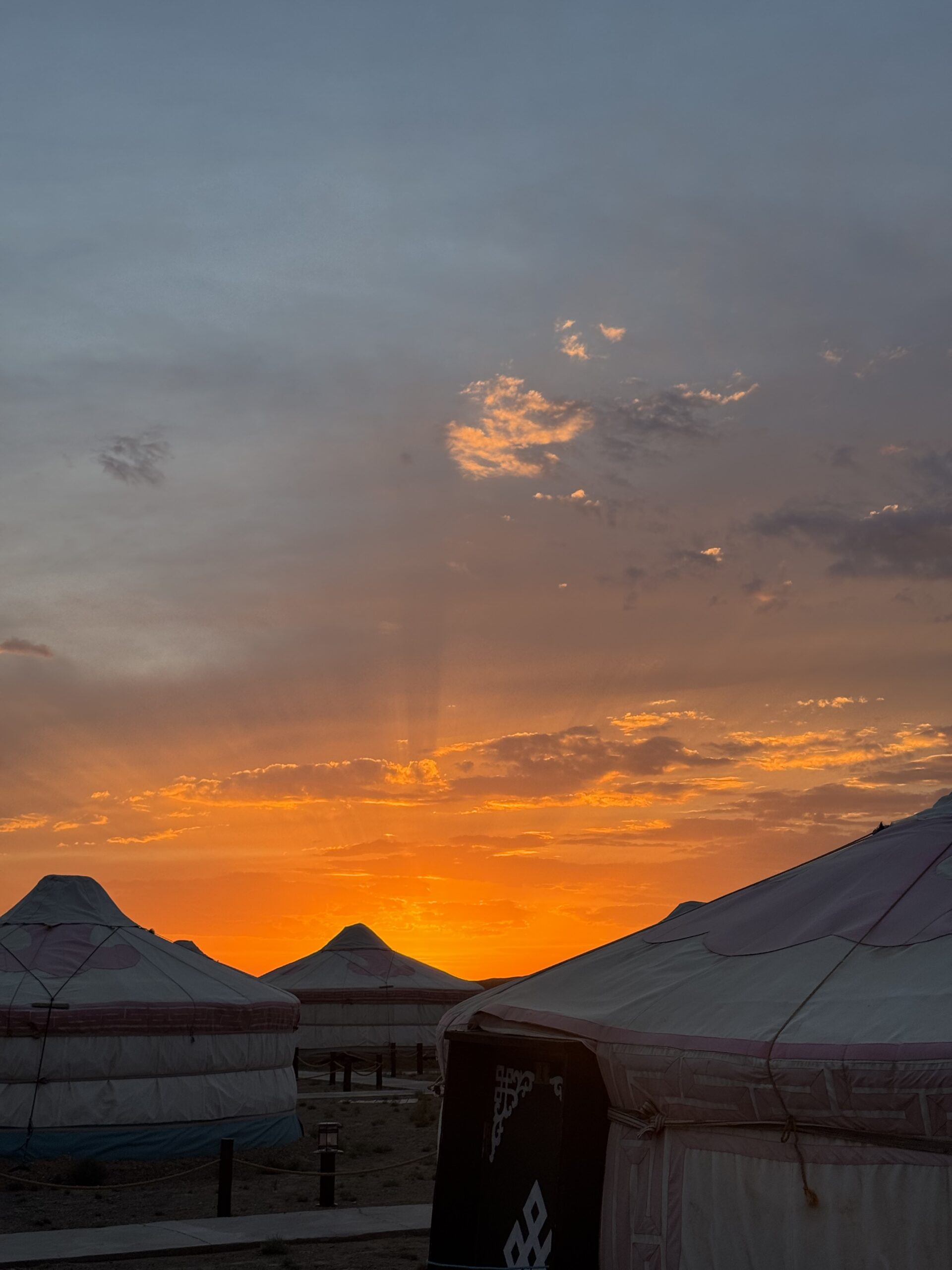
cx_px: 476
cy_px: 635
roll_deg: -1.1
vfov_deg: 39.7
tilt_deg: +10.9
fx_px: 1760
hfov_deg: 30.3
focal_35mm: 48
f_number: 1.78
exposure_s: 1/343
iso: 64
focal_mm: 6.76
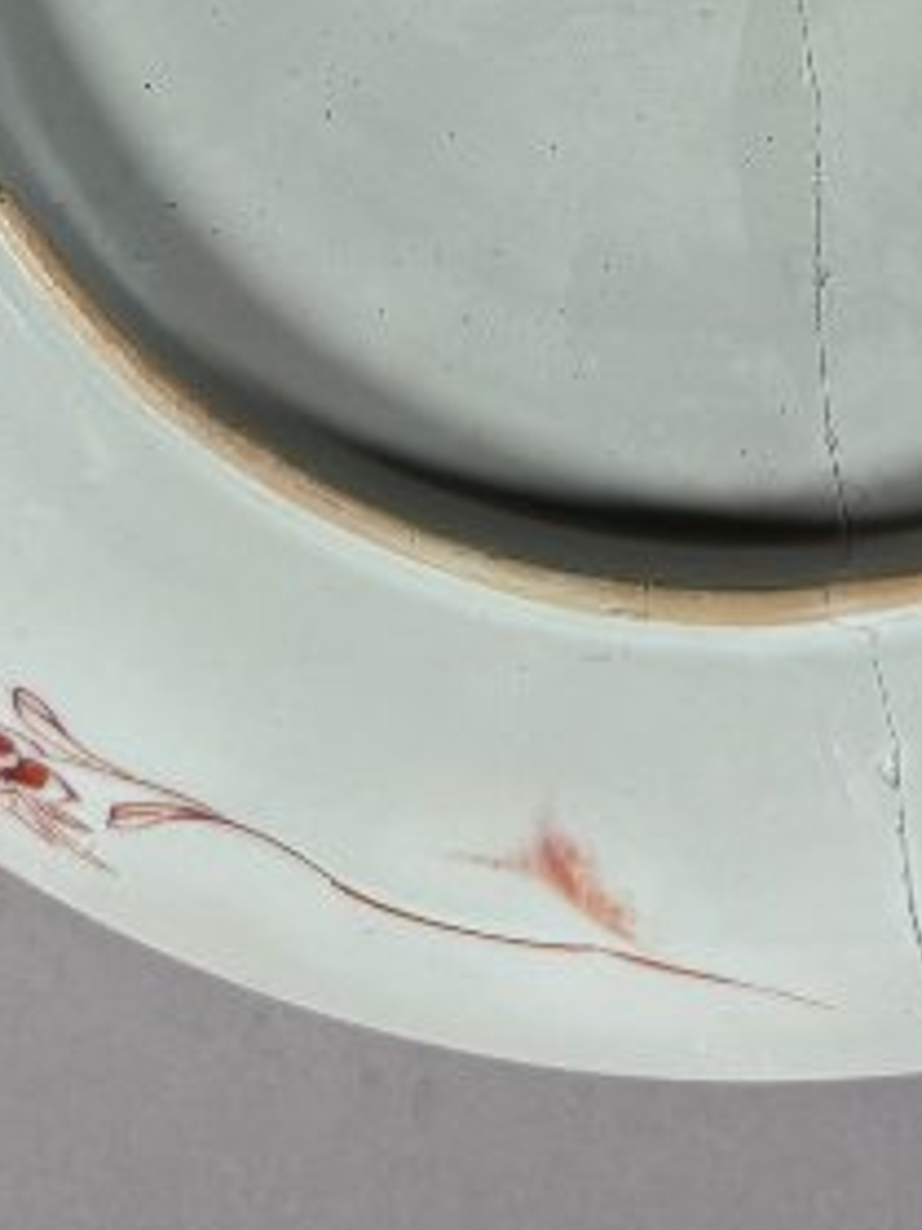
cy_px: -785
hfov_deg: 13.1
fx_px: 3981
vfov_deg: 15.7
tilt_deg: -84.0
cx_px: 785
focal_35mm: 112
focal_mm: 5.96
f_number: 1.6
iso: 40
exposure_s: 1/210
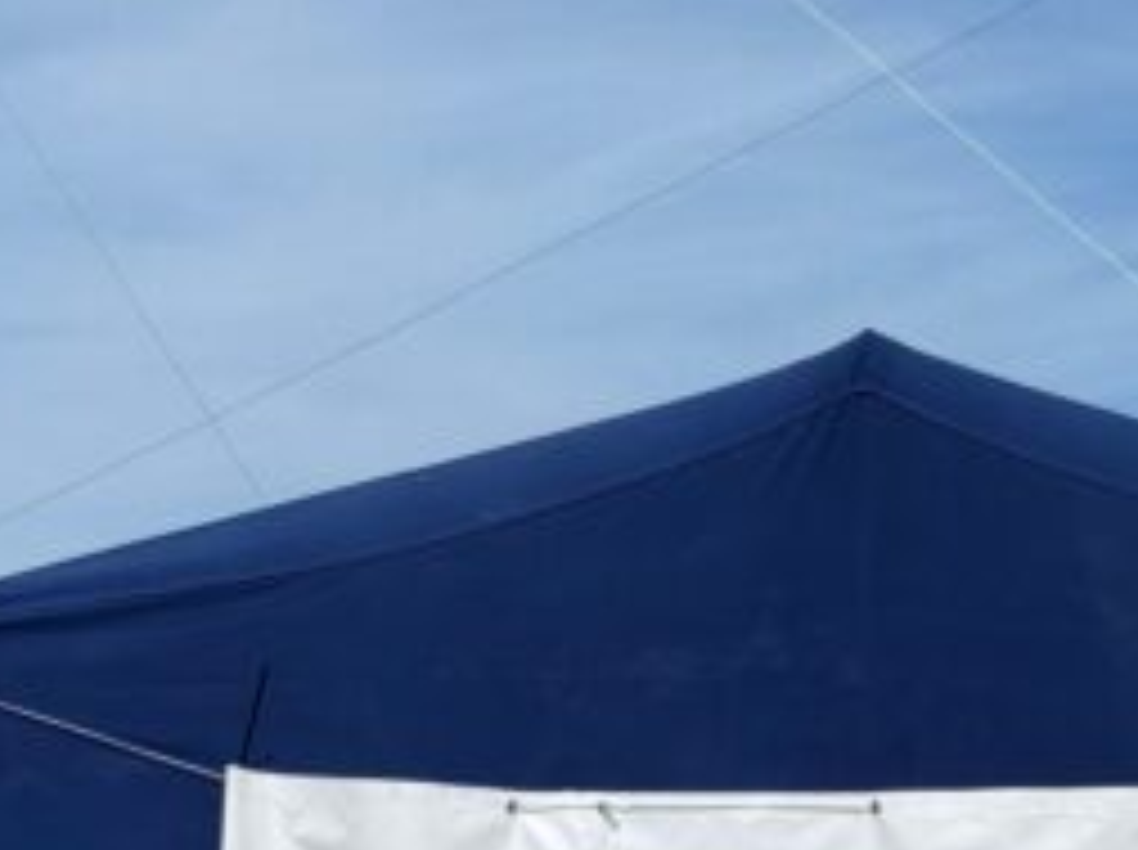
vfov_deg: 9.5
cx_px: 958
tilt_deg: -2.0
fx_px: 4990
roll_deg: +3.4
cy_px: 1201
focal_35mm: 152
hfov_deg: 12.9
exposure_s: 1/11364
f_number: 1.78
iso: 80
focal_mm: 6.76
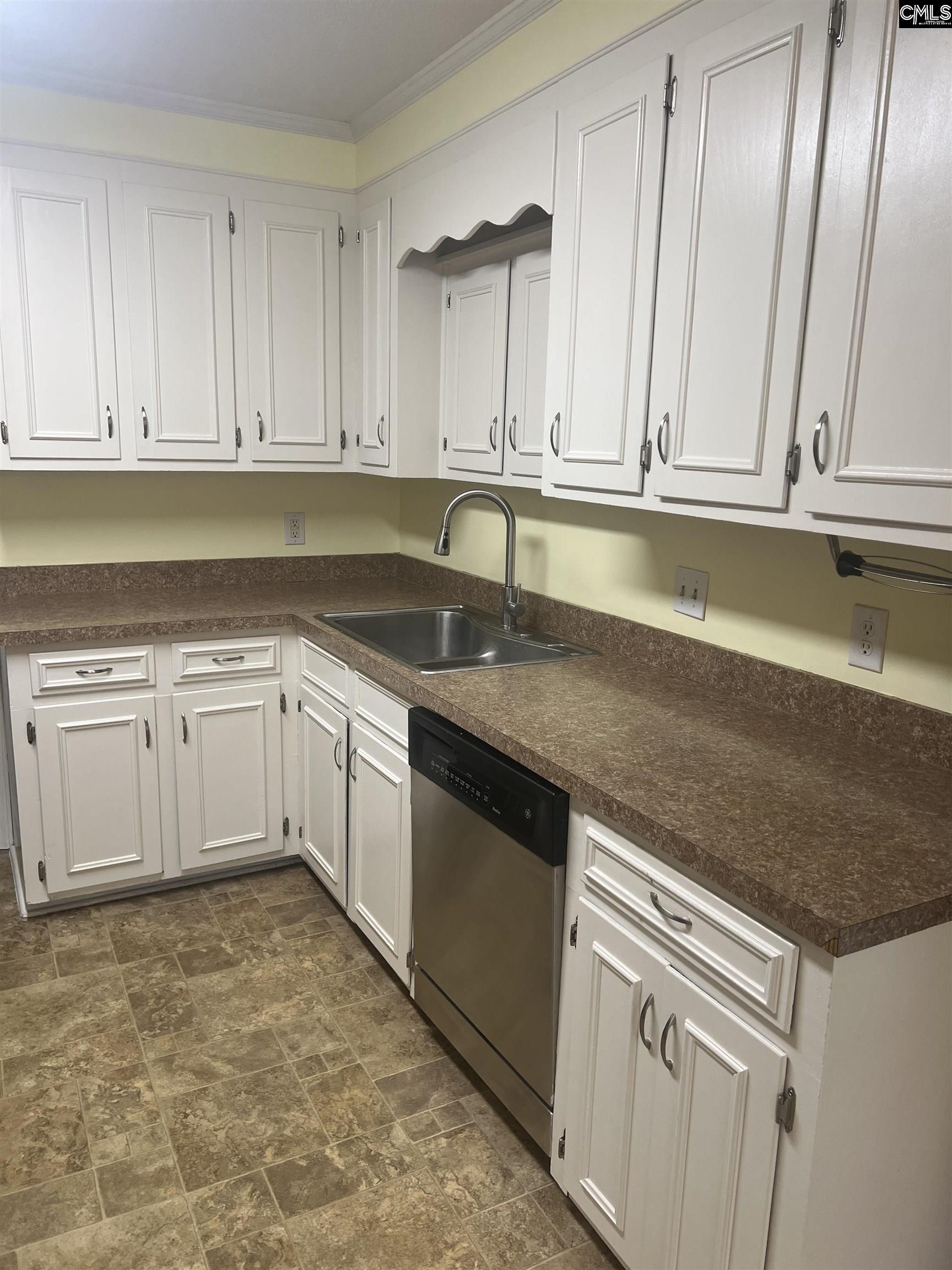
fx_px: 953
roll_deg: -2.1
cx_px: 476
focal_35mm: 26
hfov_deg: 53.1
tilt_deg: -9.3
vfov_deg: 67.3
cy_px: 635
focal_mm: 5.7
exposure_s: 1/120
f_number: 1.5
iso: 100
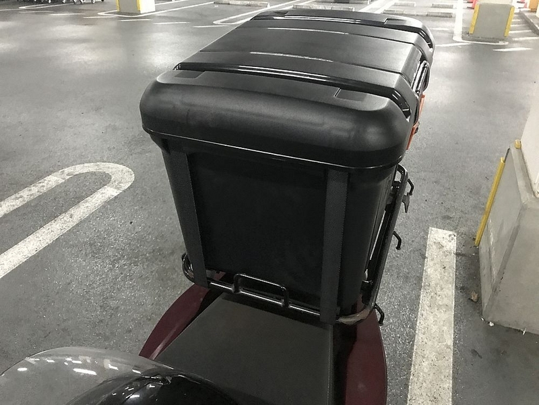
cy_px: 202
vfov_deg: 49.7
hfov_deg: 63.4
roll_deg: -1.3
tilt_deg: -27.9
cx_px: 270
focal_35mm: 28
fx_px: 436
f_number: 1.8
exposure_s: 1/4
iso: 100
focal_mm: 3.99
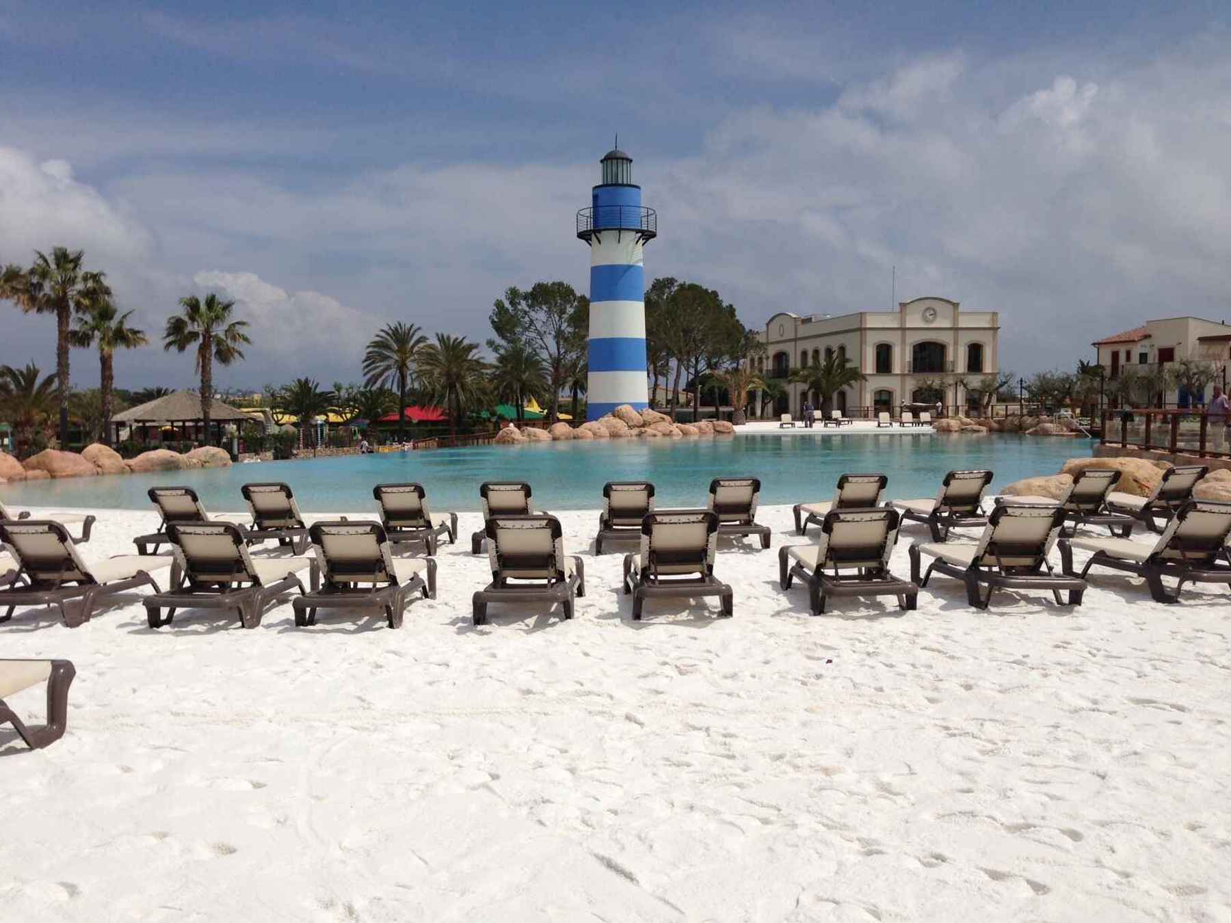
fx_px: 1174
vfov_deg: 42.9
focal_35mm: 33
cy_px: 462
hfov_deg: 55.4
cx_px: 616
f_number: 2.4
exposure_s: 1/4926
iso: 50
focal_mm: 4.13
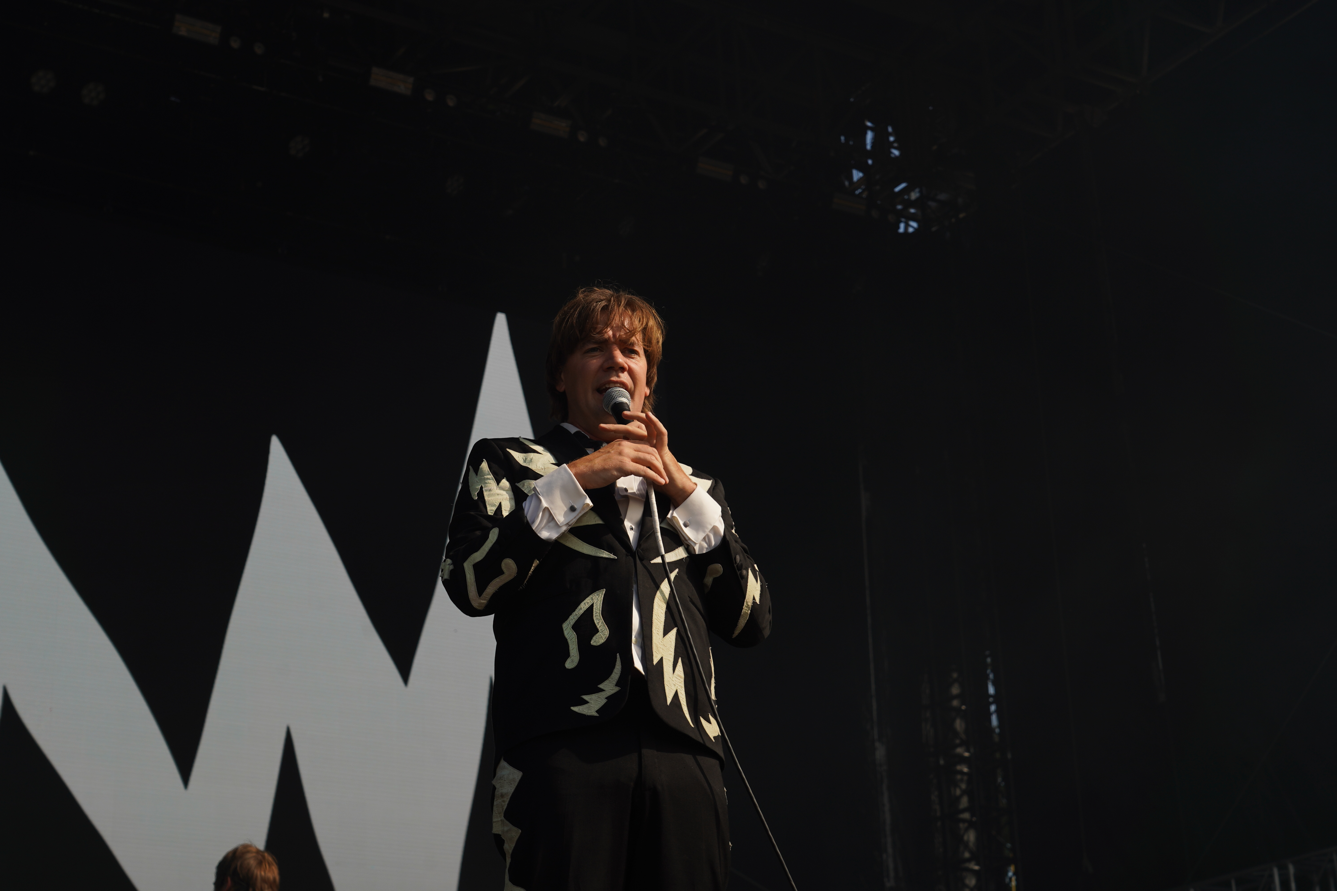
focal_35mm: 61
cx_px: 668
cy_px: 446
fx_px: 2265
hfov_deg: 32.9
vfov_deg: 22.3
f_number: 8
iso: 100
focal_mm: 61
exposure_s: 1/400
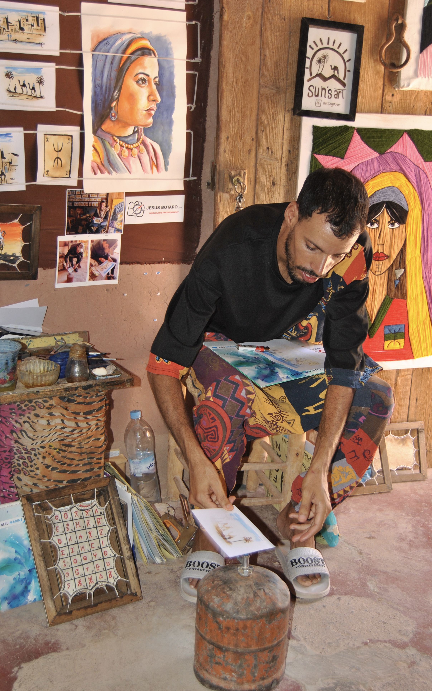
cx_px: 226
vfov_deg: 46.2
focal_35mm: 43
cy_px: 345
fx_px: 810
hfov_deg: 29.9
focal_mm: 28
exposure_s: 1/60
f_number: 4
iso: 200
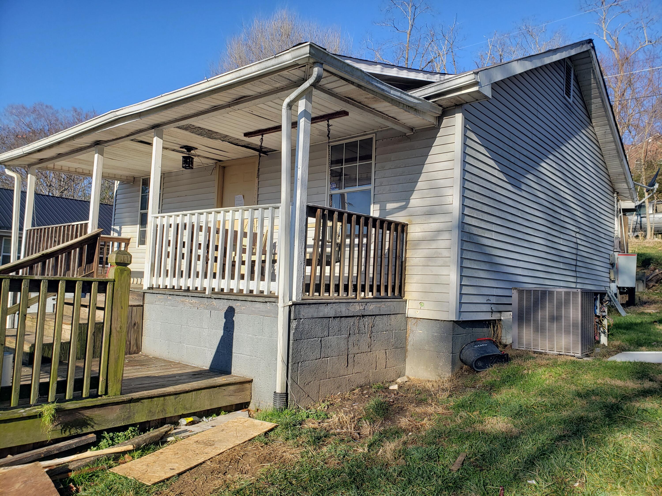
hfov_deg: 67.3
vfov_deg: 53.1
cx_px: 331
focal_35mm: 26
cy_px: 248
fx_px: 497
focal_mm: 4.3
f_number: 2.4
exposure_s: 1/1148
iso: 50
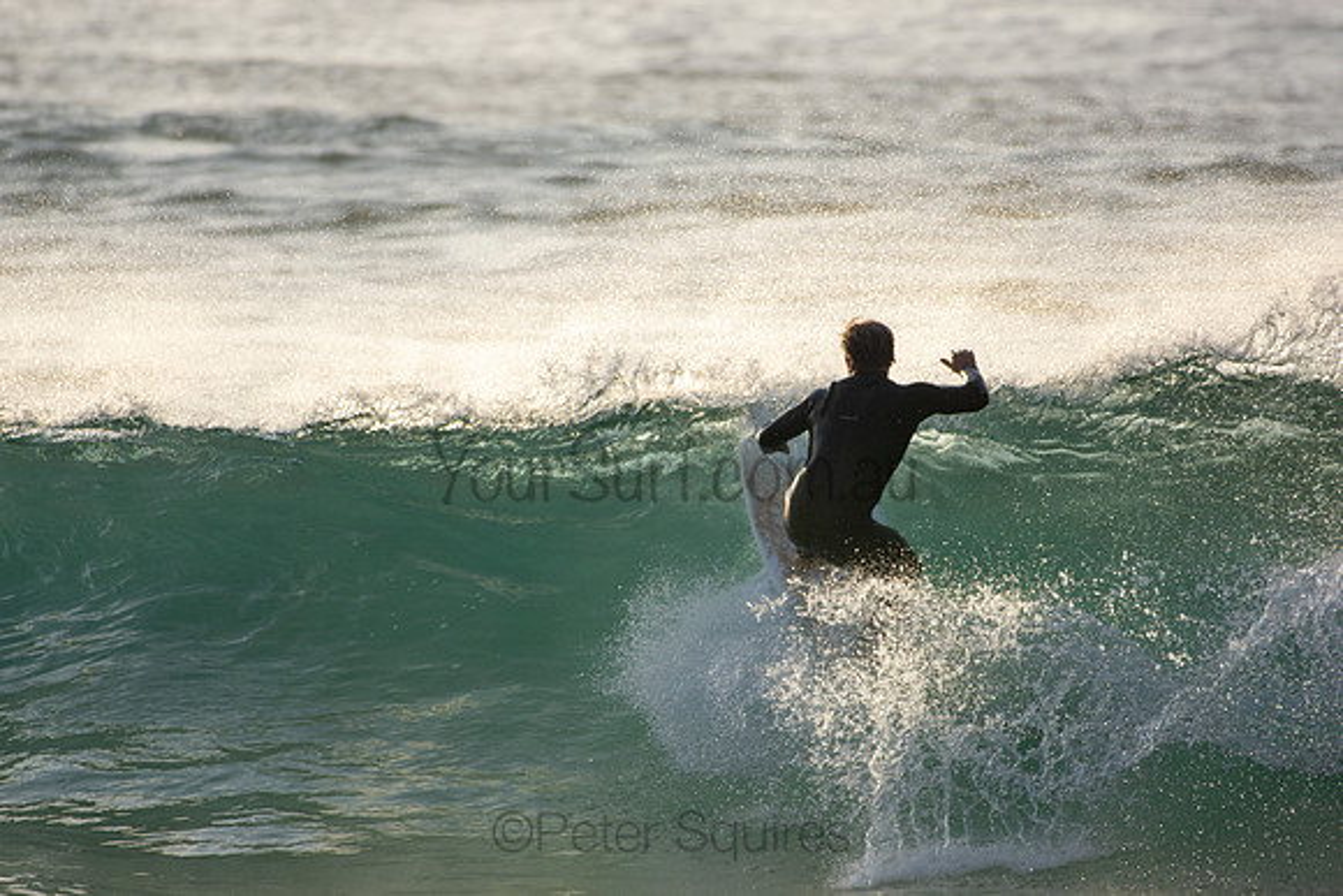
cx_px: 672
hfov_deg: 2.7
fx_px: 27984
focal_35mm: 750
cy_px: 448
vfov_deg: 1.8
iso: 280
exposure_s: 1/1250
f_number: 5.6
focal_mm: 500
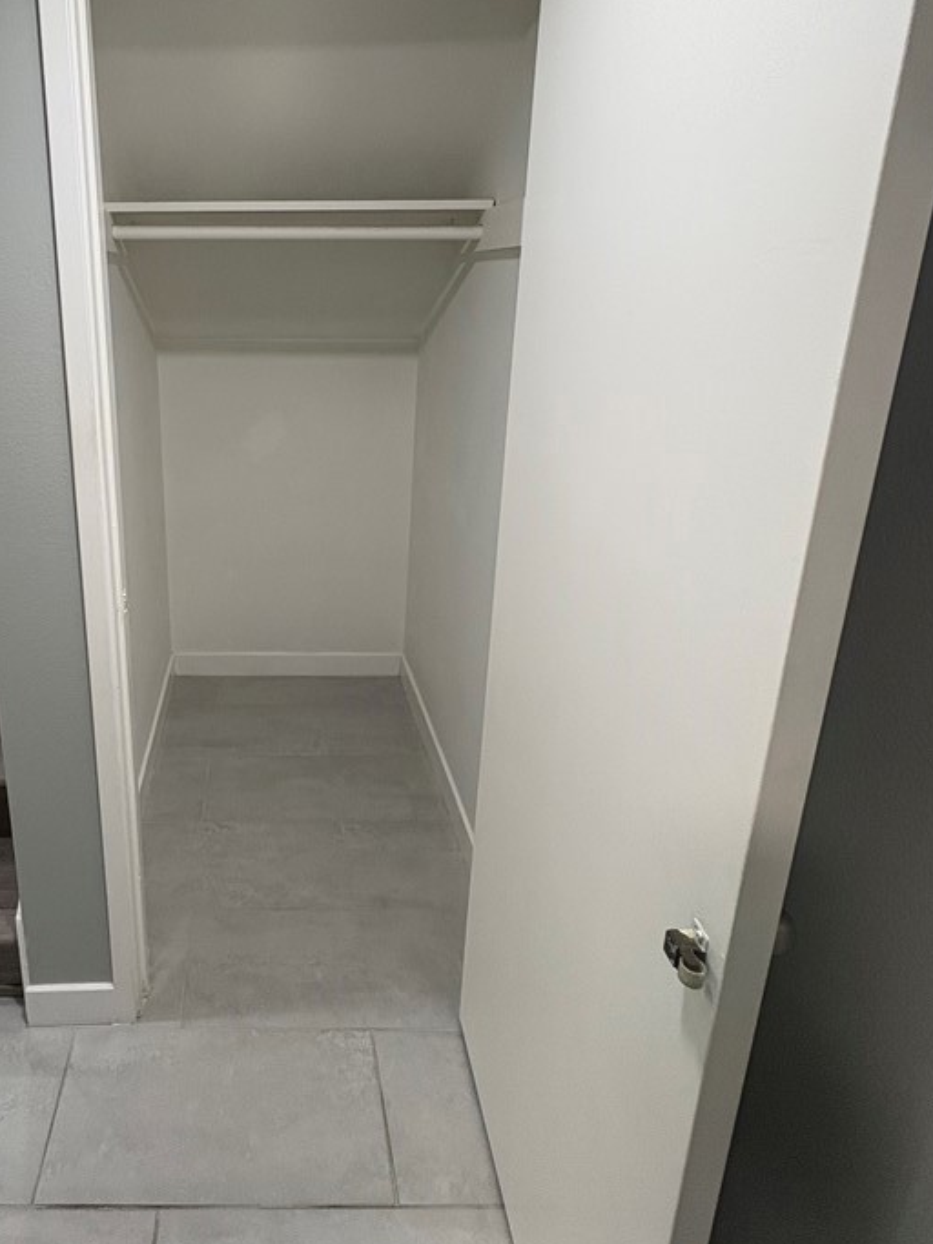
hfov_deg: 60.6
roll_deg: +0.6
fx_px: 755
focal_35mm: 21
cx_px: 257
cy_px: 483
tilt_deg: -14.7
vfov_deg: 77.9
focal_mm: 2.22
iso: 125
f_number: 2.2
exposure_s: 1/60
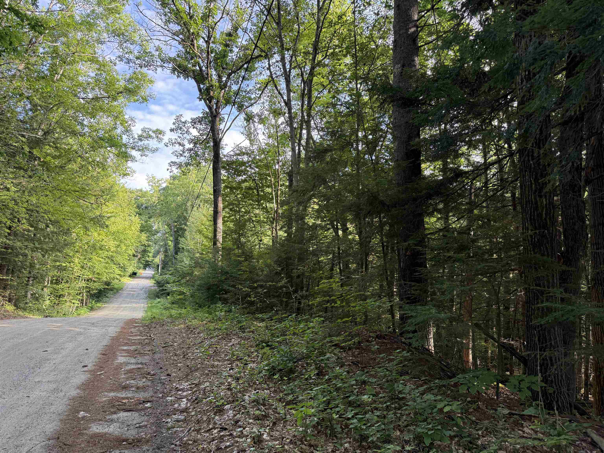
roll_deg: -0.2
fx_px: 419
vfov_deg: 56.8
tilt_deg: +8.7
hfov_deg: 71.6
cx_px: 302
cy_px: 226
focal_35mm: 24
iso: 100
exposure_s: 1/232
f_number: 1.78
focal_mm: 6.76
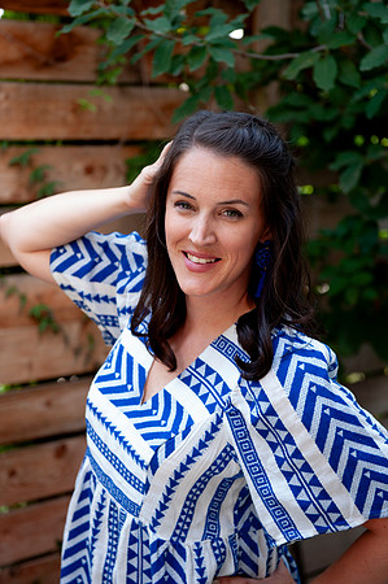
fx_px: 1069
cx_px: 194
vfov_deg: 30.5
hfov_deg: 20.6
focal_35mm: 66
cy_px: 292
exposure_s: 1/80
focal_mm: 66
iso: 100
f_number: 4
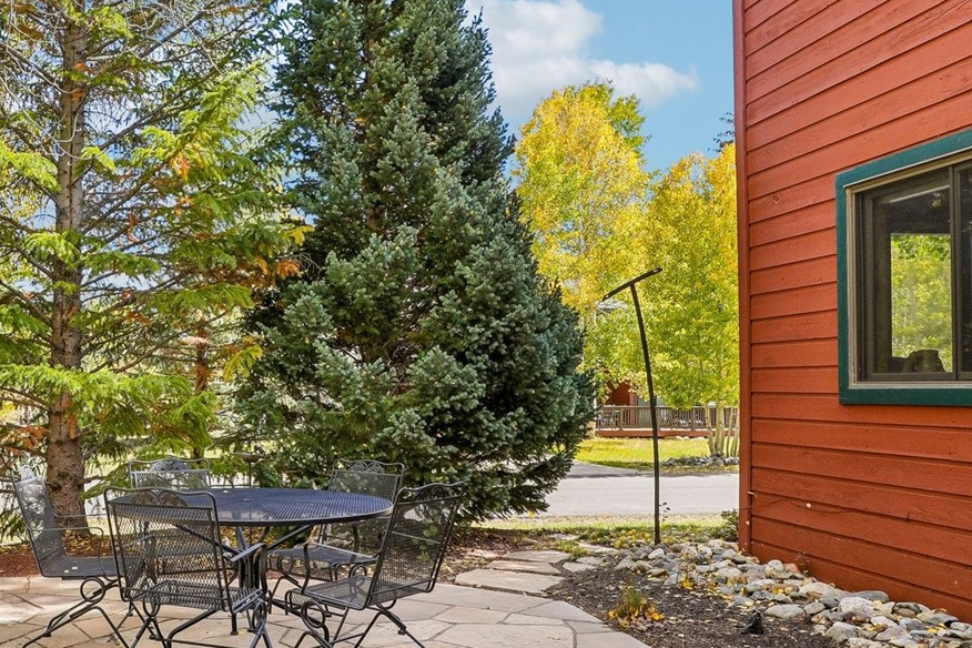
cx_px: 199
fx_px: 863
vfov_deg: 41.1
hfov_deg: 54.8
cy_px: 355
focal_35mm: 32
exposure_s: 1/125
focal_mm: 11
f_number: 8
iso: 100
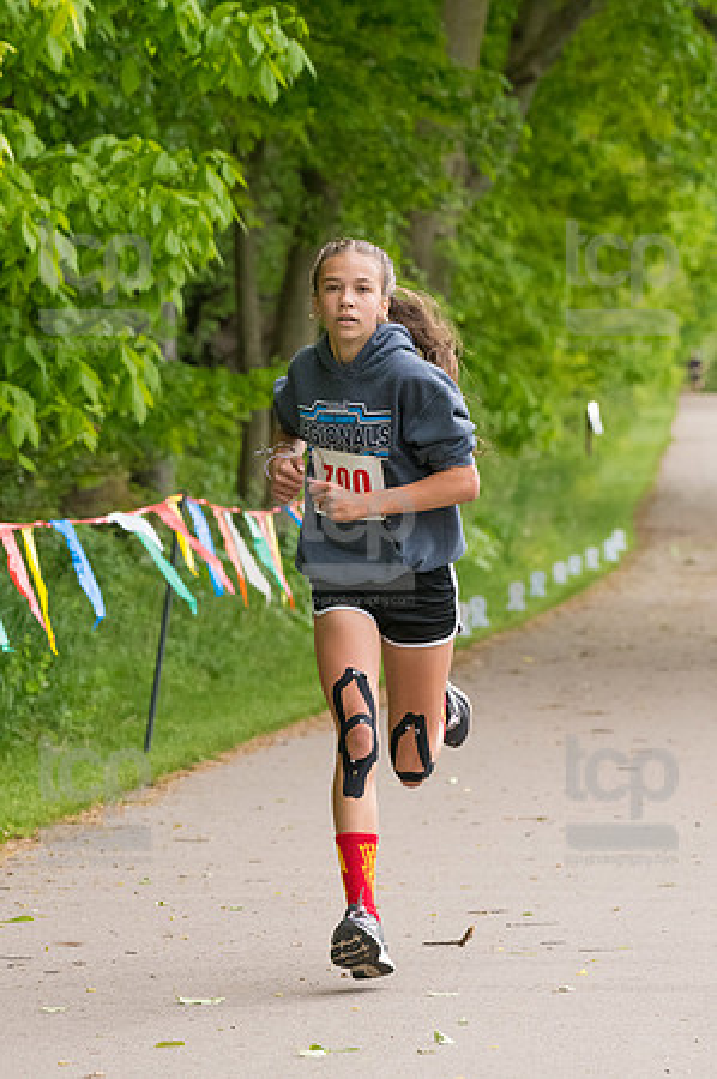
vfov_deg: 10.2
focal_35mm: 202
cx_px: 358
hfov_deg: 6.8
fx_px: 6048
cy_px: 540
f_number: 5.6
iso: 2500
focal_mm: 135
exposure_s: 1/1250
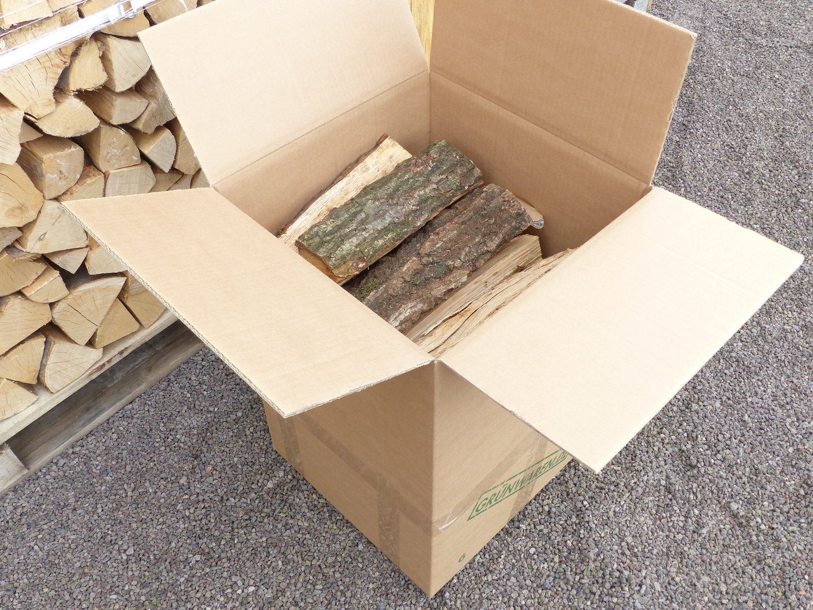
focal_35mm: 34
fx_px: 799
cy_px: 305
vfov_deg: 41.8
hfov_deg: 54.0
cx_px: 406
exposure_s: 1/125
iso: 100
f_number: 4
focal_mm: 6
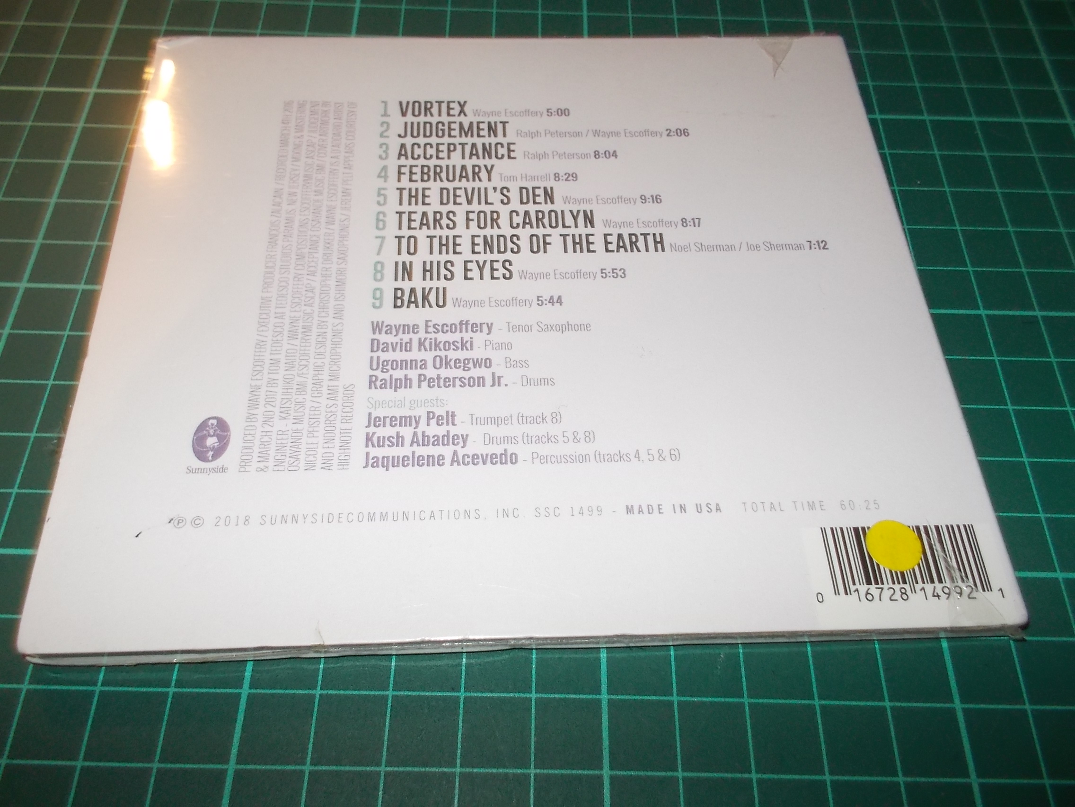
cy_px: 404
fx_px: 901
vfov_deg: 48.2
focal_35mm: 29
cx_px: 538
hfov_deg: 61.7
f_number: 3.3
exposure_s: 1/30
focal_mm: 4.1
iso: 200
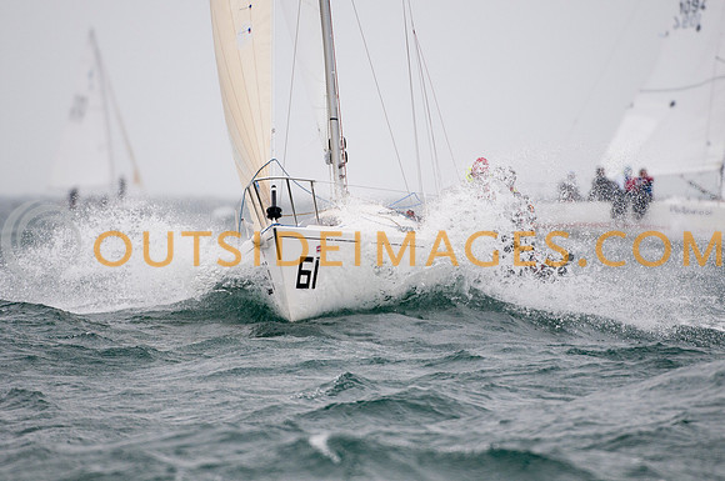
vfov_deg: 2.3
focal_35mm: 600
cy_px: 240
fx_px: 12066
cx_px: 362
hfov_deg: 3.4
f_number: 4
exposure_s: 1/1000
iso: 500
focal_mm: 400
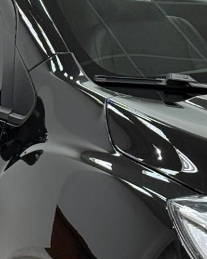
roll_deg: +2.5
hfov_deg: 6.8
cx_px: 256
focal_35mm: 227
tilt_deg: -11.4
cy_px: 237
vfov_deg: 8.5
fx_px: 1738
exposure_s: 1/120
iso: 125
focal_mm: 6.76
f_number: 1.78
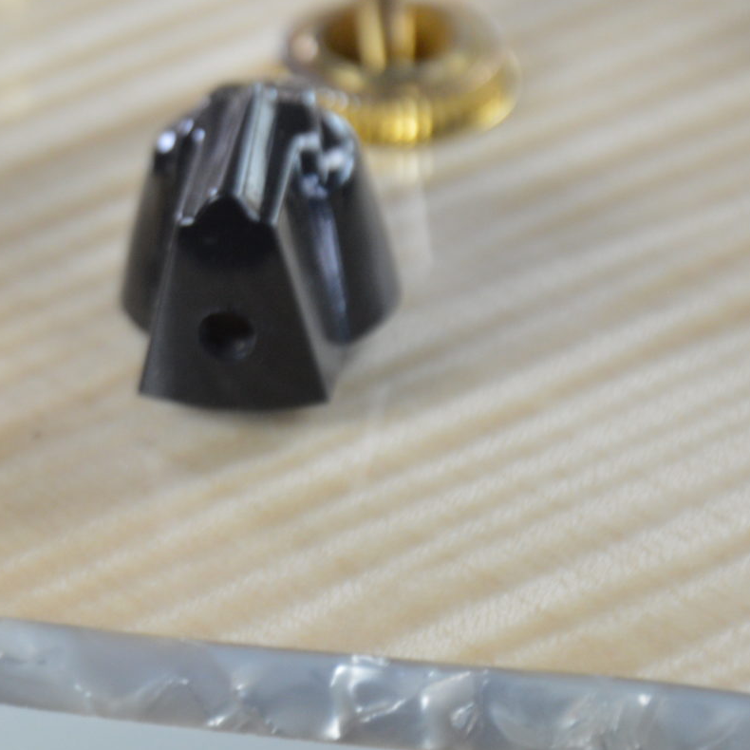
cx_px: -41
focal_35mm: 433
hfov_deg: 4.0
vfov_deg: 4.0
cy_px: 271
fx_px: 10623
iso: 400
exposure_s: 1/30
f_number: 5.6
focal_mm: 105
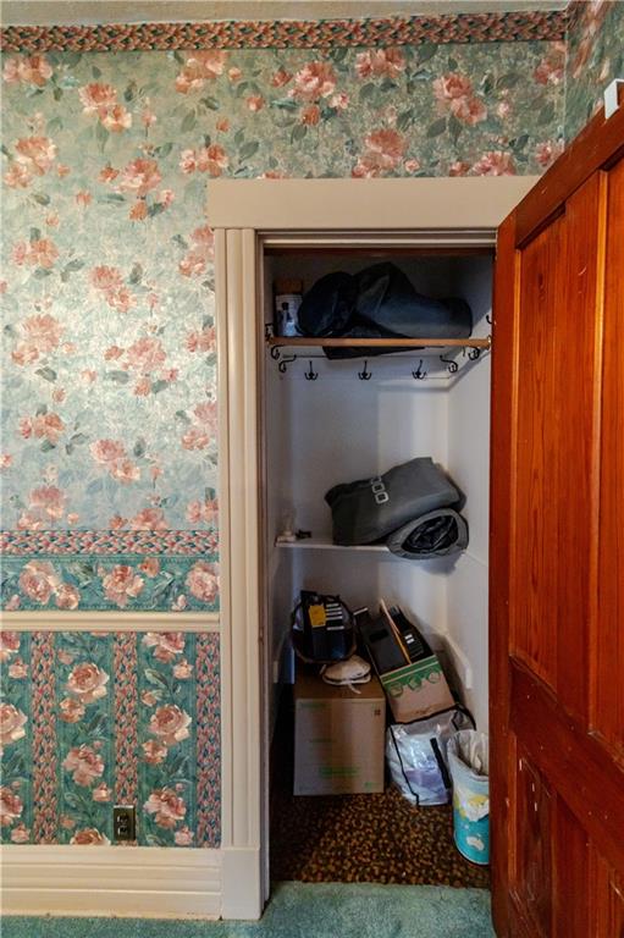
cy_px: 469
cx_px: 312
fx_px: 417
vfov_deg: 96.8
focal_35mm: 16
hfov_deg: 73.7
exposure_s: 1/320
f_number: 3.5
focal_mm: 16
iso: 1000
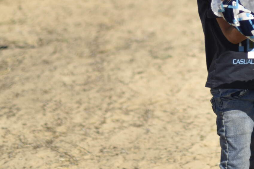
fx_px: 1249
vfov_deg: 7.6
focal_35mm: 177
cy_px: -124
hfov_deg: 11.5
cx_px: 258
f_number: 1.4
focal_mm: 50
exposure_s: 1/6400
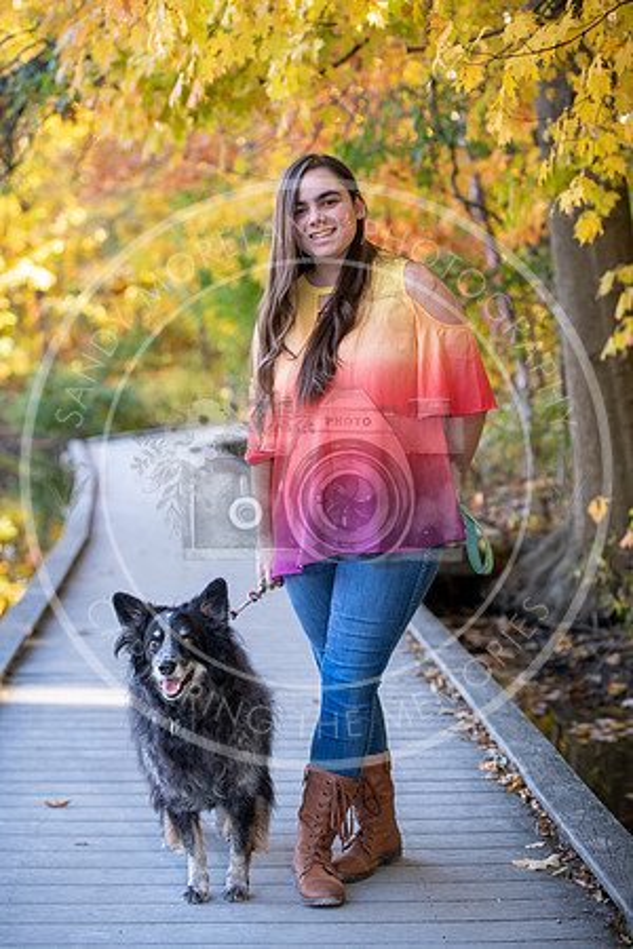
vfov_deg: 28.8
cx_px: 316
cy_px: 474
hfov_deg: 19.5
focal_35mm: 70
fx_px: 1846
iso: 250
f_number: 3.2
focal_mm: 70
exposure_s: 1/100
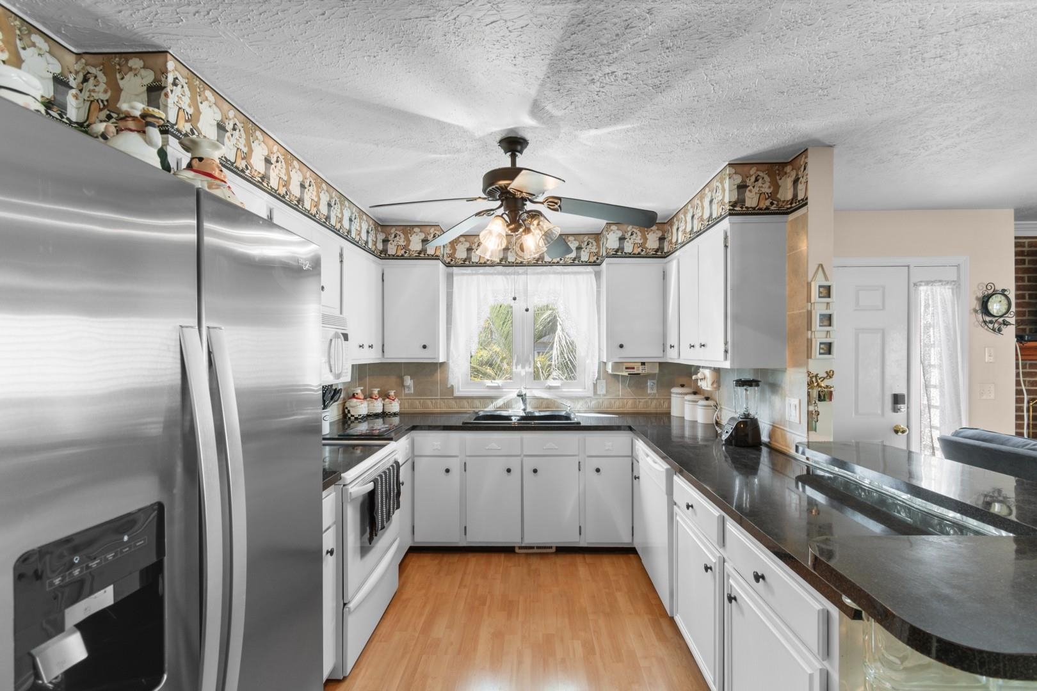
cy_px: 346
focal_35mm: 15
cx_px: 518
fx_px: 432
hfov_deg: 100.4
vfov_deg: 77.3
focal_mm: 10
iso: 100
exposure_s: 1/3
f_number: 4.5
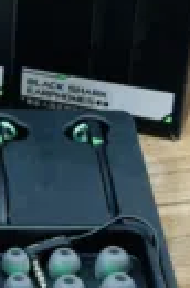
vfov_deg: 12.3
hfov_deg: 8.0
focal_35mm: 167
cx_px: -75
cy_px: 93
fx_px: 1329
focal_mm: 5.96
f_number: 1.6
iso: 64
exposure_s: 1/50
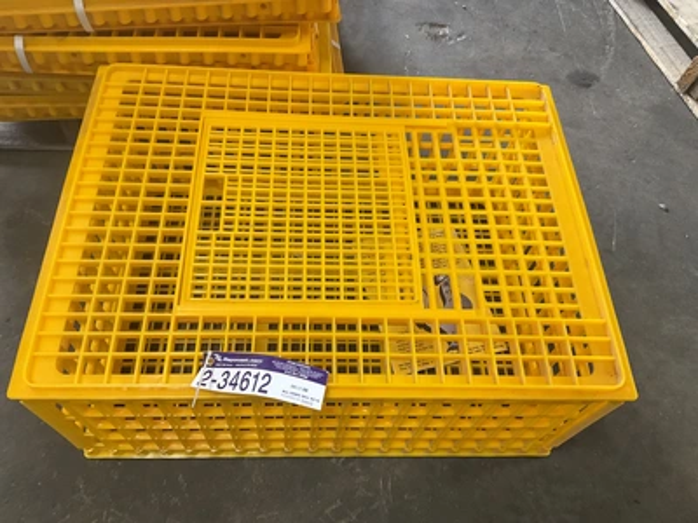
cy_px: 262
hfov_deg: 61.7
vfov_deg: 48.2
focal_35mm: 29
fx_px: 585
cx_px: 349
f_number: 1.8
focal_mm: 3
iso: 125
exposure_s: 1/60
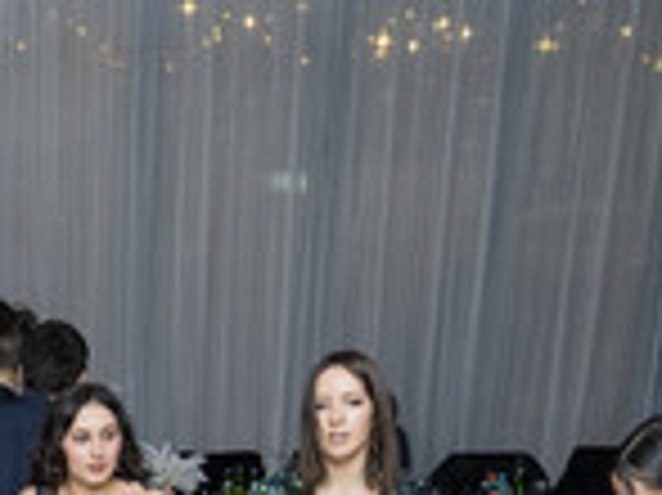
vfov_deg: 15.0
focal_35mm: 84
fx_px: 1605
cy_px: 925
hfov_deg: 22.2
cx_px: -45
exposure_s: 1/160
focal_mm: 13
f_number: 2
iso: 640
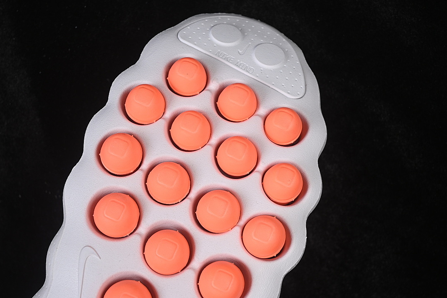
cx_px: 225
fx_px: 944
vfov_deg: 18.0
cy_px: 150
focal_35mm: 76
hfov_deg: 26.6
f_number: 7.1
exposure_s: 1/60
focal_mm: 50
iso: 160
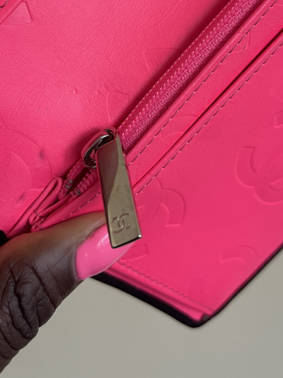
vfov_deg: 42.6
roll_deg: +16.5
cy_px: 71
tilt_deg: -9.3
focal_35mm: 42
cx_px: 134
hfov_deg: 34.4
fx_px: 458
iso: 125
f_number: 1.6
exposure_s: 1/83
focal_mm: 5.1
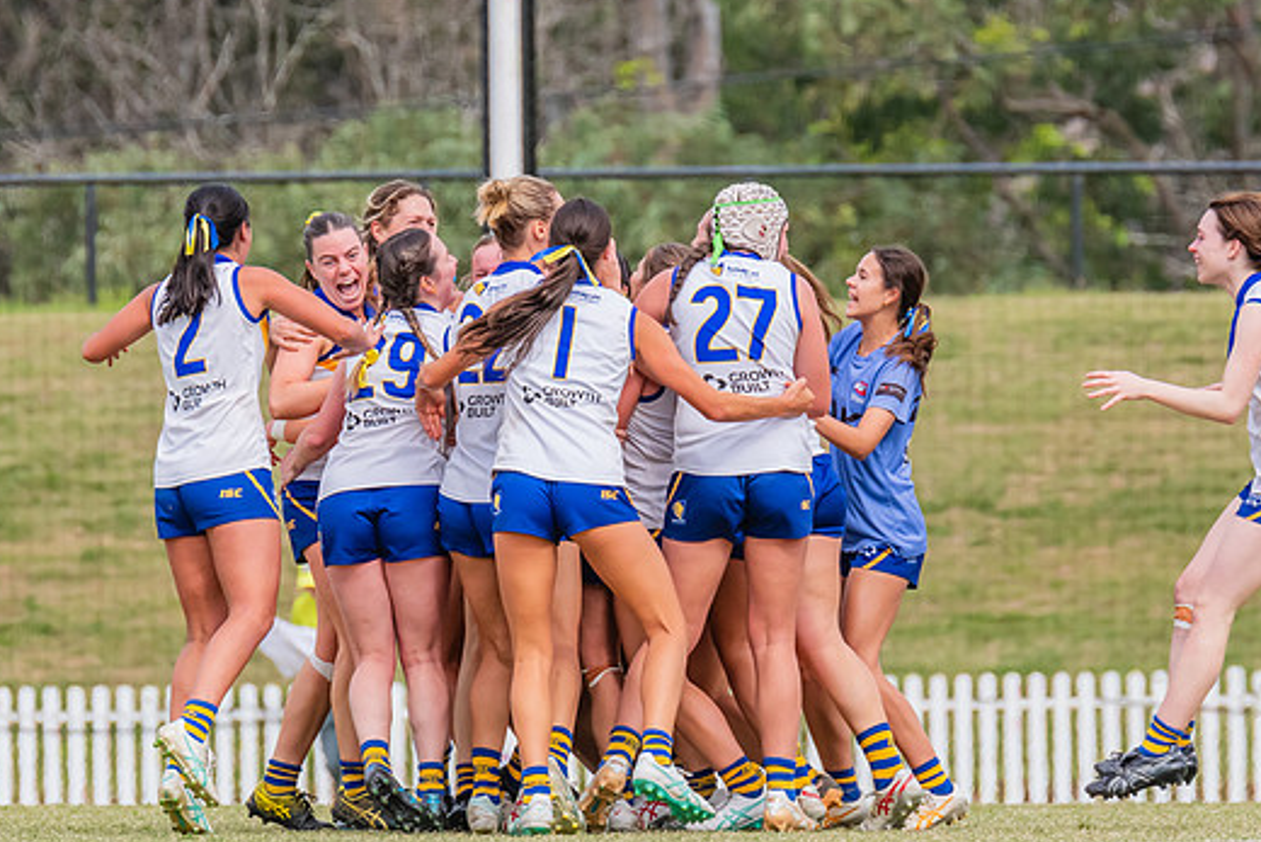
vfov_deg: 1.6
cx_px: 618
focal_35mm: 846
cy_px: 379
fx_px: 29640
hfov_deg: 2.4
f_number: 9
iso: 800
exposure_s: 1/1250
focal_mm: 420
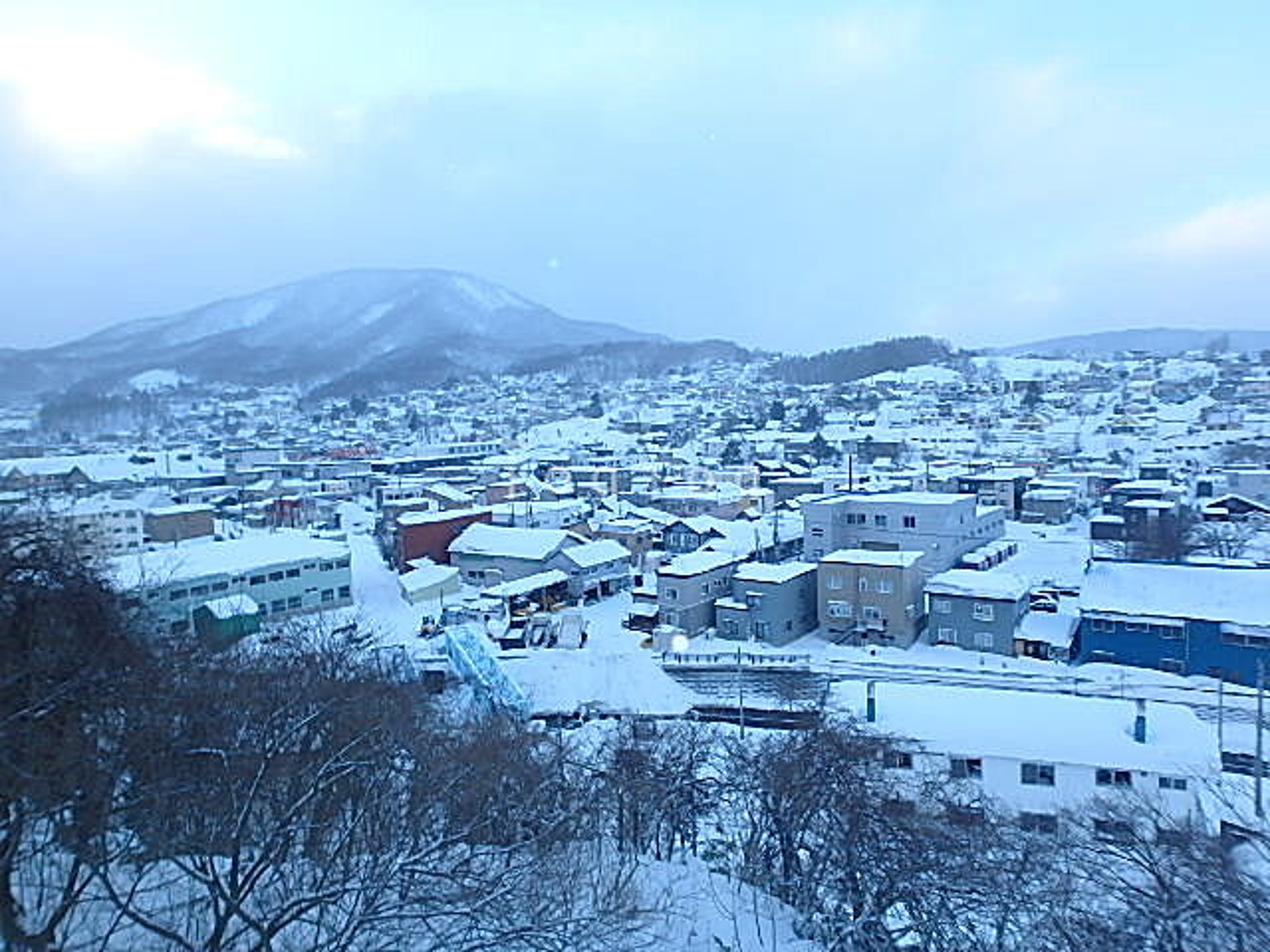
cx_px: 635
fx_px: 770
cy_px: 476
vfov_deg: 63.4
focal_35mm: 21
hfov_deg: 79.0
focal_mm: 3.7
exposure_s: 1/125
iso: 125
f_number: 3.5
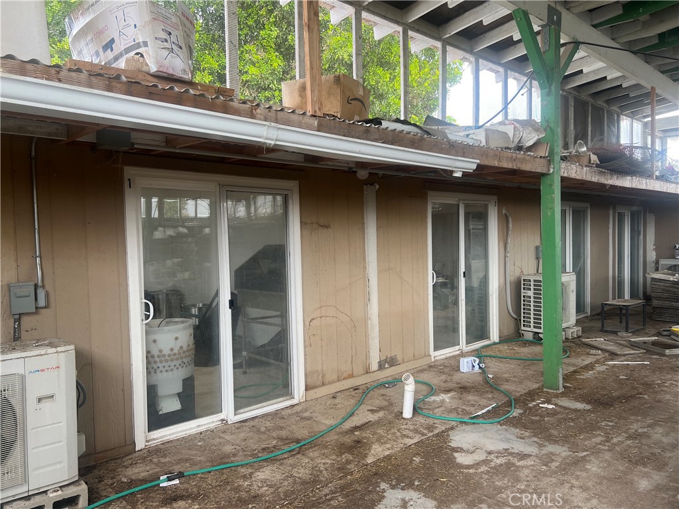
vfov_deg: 53.1
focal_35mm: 26
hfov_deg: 67.3
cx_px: 340
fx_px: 510
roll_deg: +1.6
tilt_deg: -1.8
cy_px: 254
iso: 40
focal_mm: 5.7
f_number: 1.5
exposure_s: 1/121
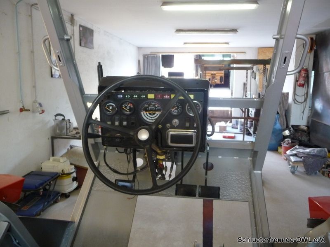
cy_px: 124
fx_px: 267
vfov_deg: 49.7
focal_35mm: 28
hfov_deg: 63.4
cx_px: 165
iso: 320
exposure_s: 1/30
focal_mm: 4.7
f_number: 3.3
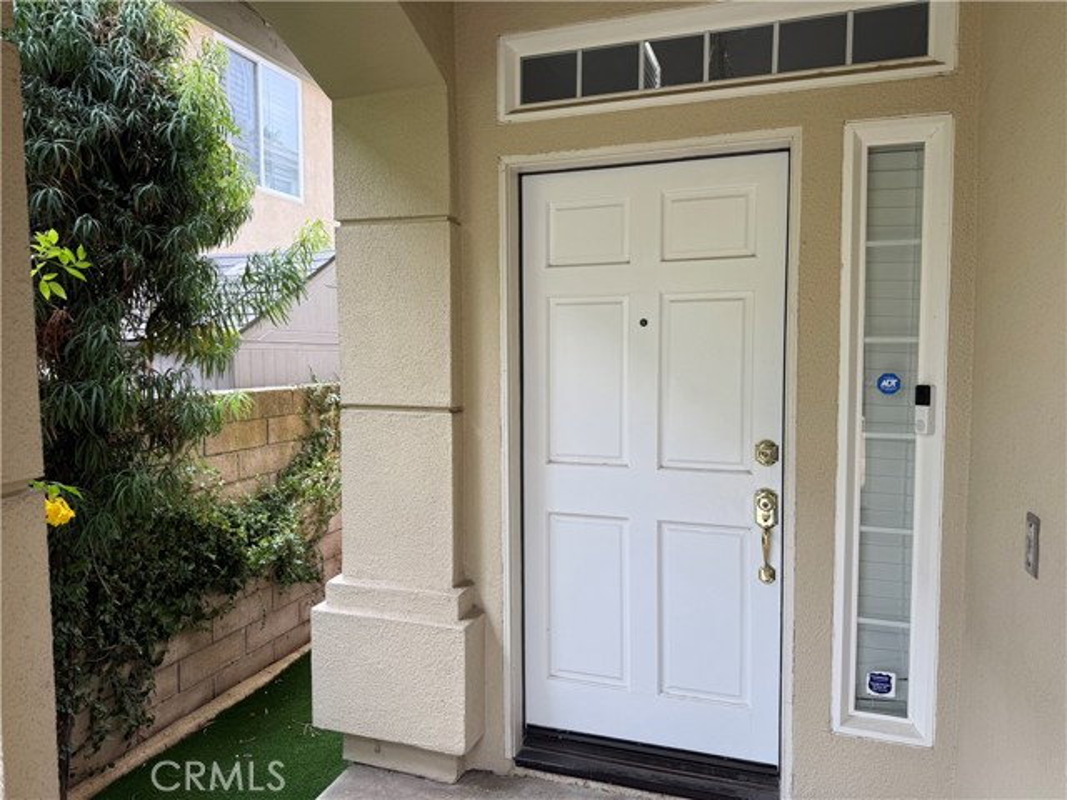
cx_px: 534
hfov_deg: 71.6
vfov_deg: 56.8
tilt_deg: -4.0
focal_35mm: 24
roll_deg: +0.6
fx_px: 740
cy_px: 400
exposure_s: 1/198
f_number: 1.78
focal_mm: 6.76
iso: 64
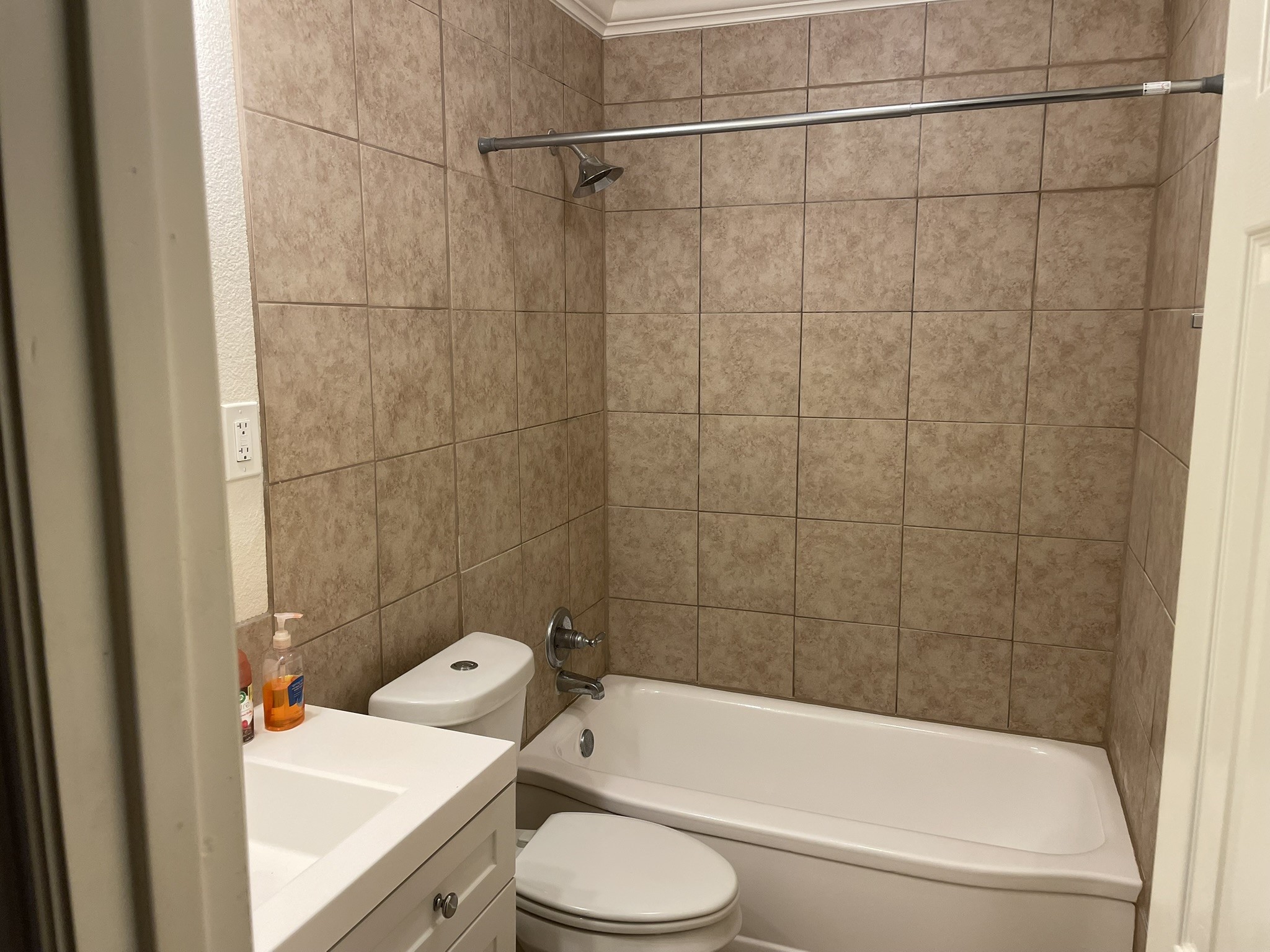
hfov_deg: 67.3
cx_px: 635
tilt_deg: -9.3
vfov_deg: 53.1
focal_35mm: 26
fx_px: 954
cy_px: 476
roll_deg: +1.2
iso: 125
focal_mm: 4.2
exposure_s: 1/120
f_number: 1.6
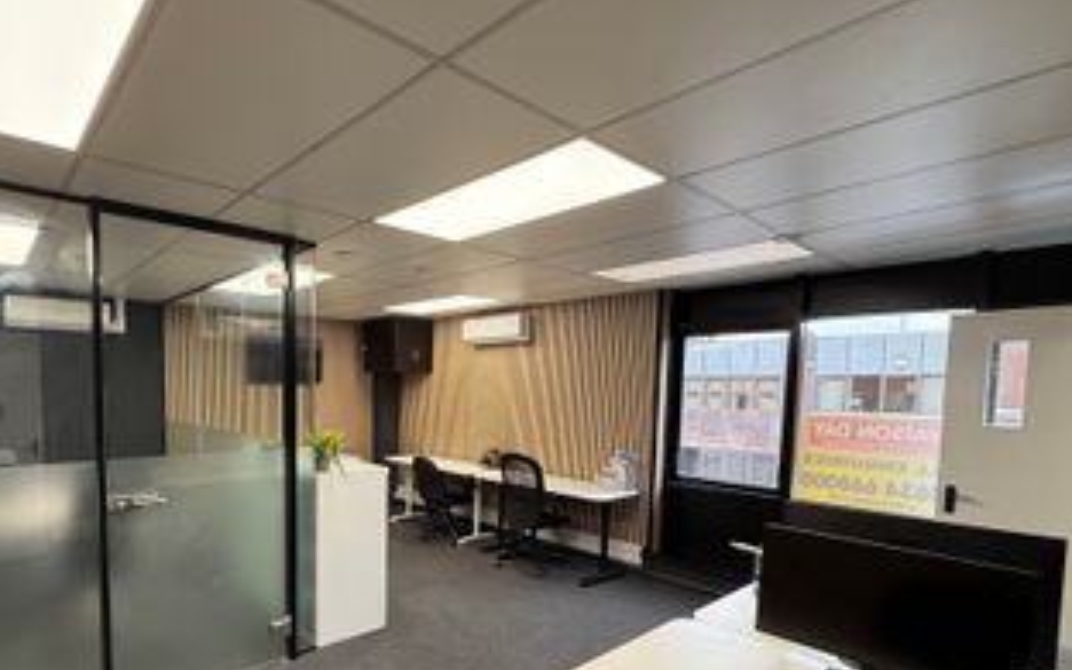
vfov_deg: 61.2
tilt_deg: -3.9
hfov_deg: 86.4
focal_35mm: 19
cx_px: 405
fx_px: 555
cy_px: 426
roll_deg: -1.5
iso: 160
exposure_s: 1/100
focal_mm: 2.22
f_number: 2.2
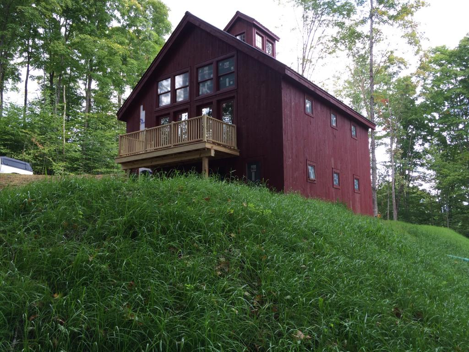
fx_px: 393
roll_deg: +1.7
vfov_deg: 48.2
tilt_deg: +8.0
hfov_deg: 61.7
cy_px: 176
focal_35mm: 29
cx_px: 234
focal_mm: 4.15
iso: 32
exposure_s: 1/120
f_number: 2.2
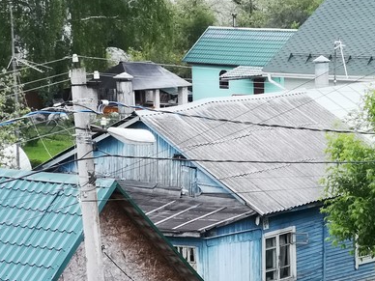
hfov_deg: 12.9
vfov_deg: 9.7
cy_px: 221
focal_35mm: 152
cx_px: 308
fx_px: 1647
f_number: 2.4
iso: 250
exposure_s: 1/33.3
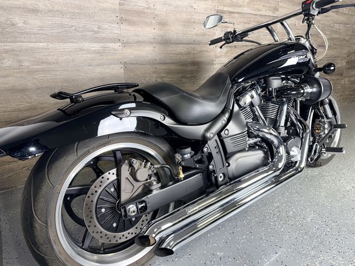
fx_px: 246
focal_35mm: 24
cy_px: 133
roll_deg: +1.3
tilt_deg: -18.0
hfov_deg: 71.6
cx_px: 178
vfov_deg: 56.8
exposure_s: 1/20
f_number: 1.78
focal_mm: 6.76
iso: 64
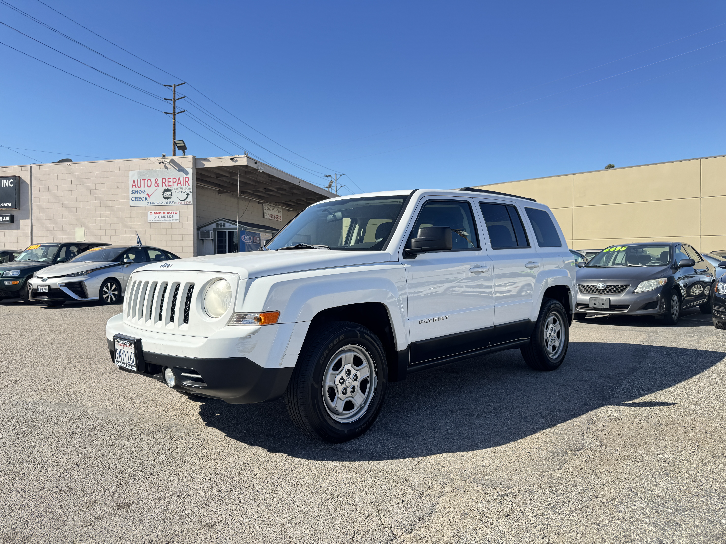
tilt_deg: -1.6
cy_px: 272
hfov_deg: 71.6
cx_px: 363
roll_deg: +0.3
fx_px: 503
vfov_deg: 56.8
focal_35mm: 24
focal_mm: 6.76
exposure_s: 1/1721
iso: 80
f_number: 1.78
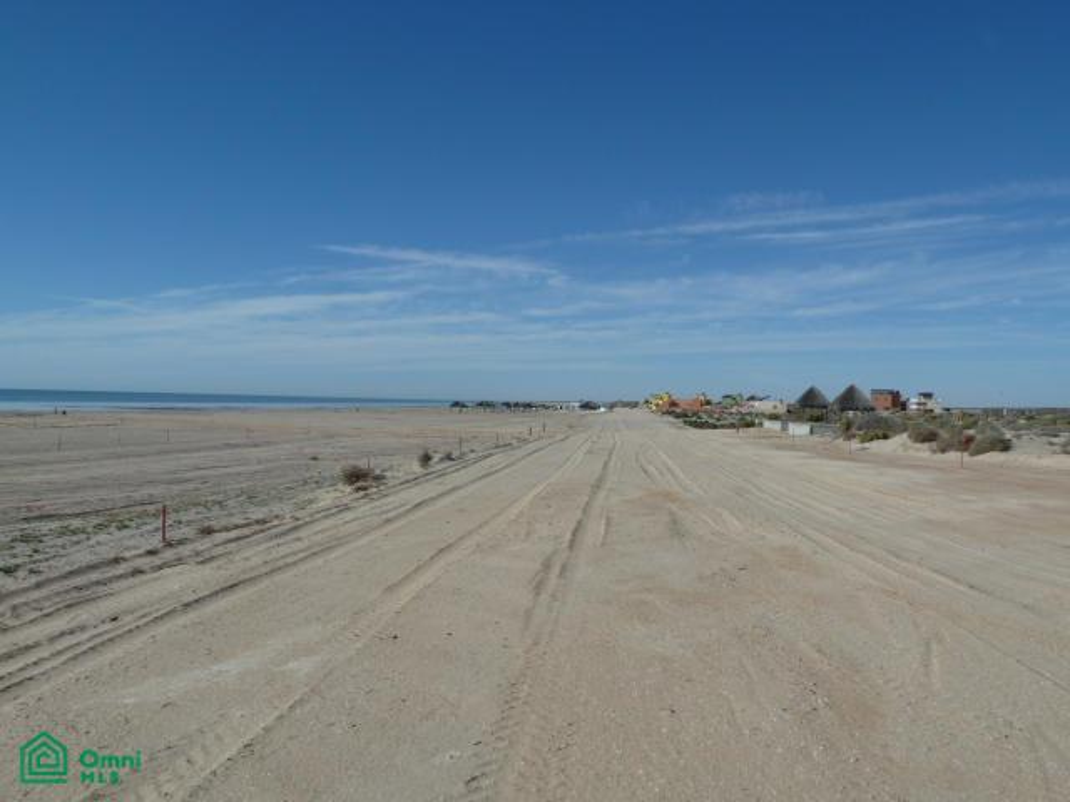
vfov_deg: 48.2
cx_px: 535
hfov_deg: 61.7
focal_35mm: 29
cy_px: 401
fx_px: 896
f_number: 5.6
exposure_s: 1/800
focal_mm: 4.7
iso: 80
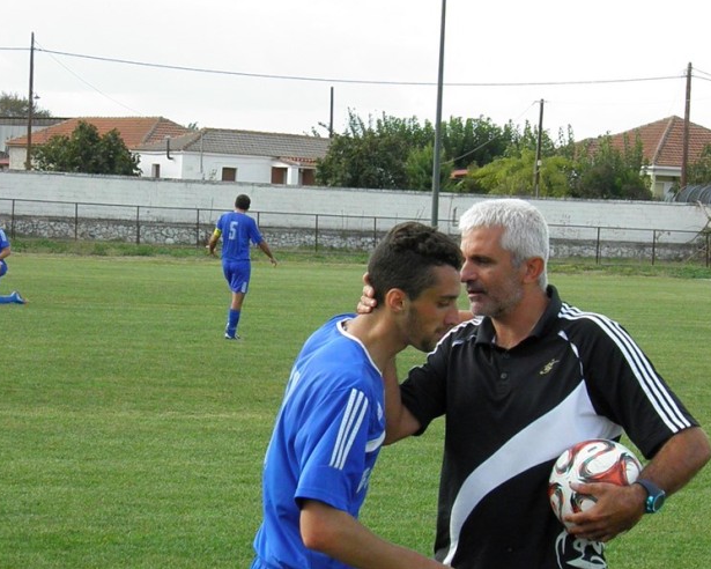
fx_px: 2778
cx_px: 336
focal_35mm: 132
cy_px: 284
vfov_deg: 11.7
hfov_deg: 14.6
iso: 500
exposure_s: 1/640
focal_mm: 22.6
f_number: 5.7
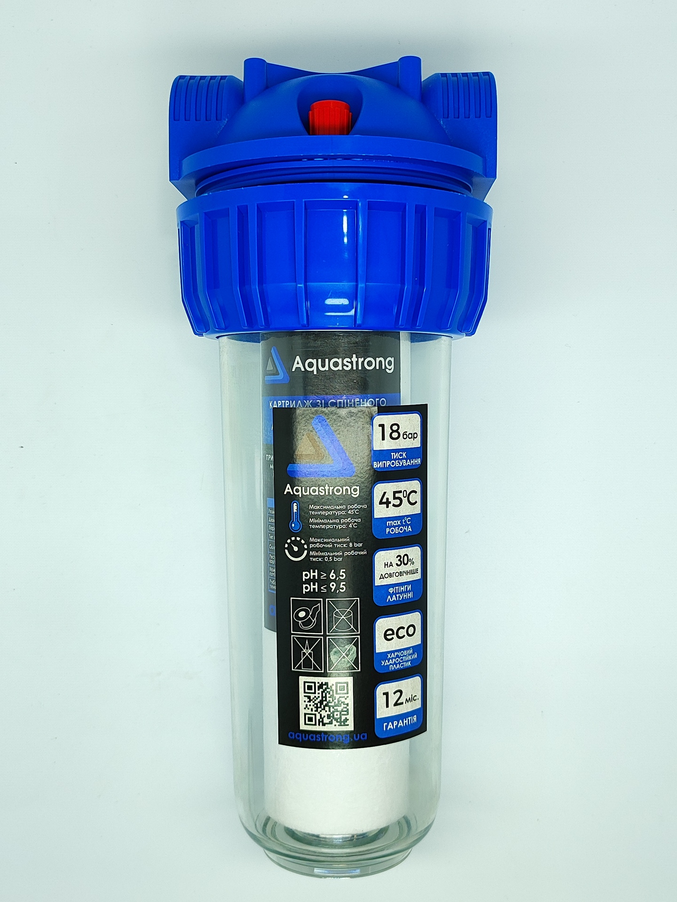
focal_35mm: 24
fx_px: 626
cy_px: 451
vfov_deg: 71.6
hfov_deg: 56.8
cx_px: 338
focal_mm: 5.89
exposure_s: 1/160
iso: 125
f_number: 1.89
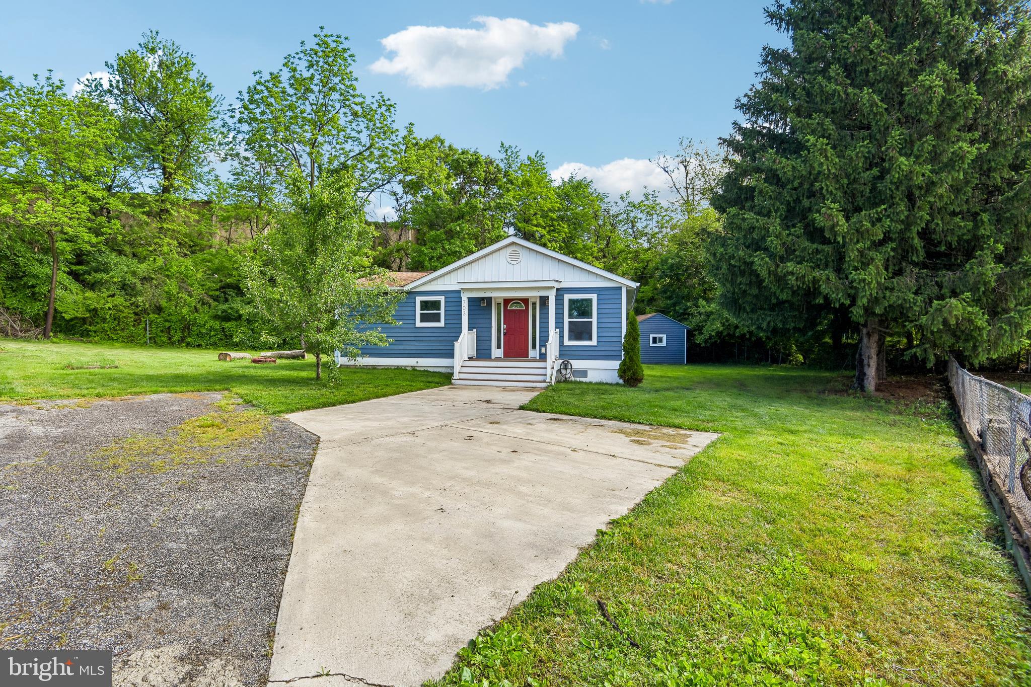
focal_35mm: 16
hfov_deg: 96.7
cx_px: 516
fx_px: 458
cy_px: 344
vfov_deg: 73.7
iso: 400
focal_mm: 16
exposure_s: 1/800
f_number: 8
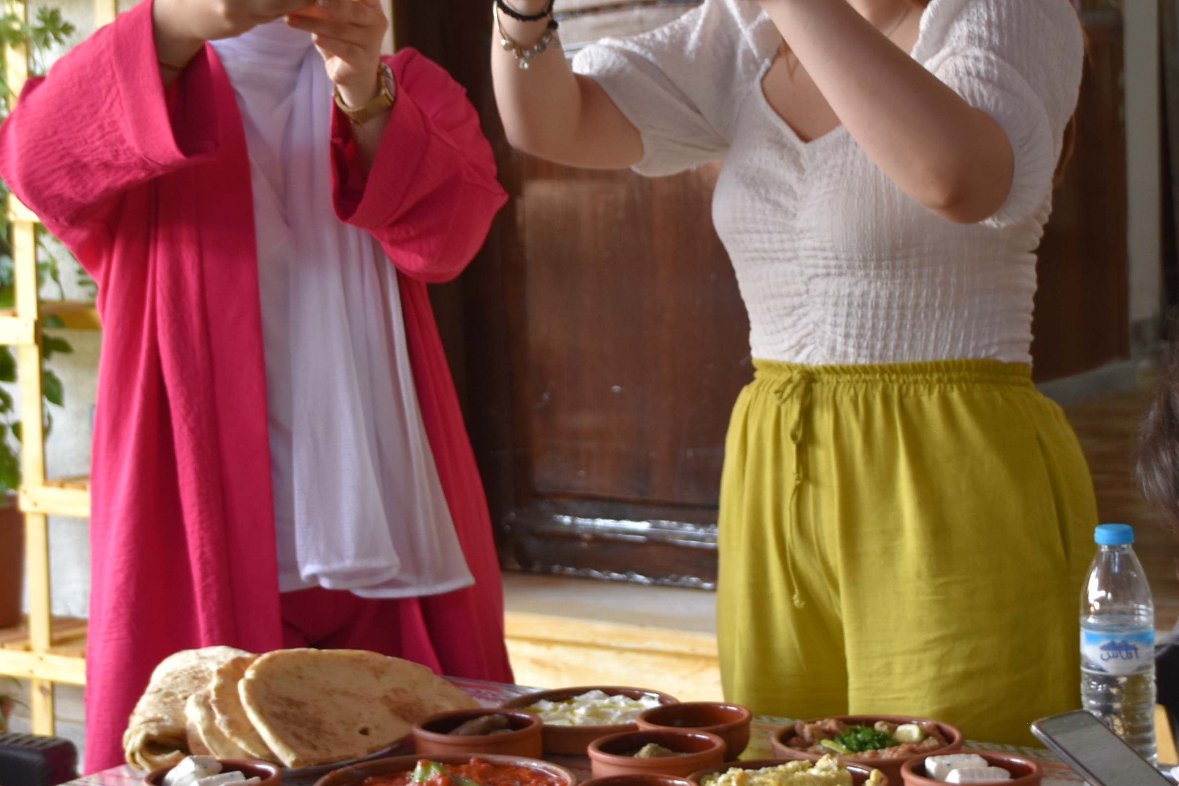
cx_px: 615
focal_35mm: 107
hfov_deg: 19.1
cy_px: 333
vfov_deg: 12.8
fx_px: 3504
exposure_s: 1/60
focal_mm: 38
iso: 400
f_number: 4.2
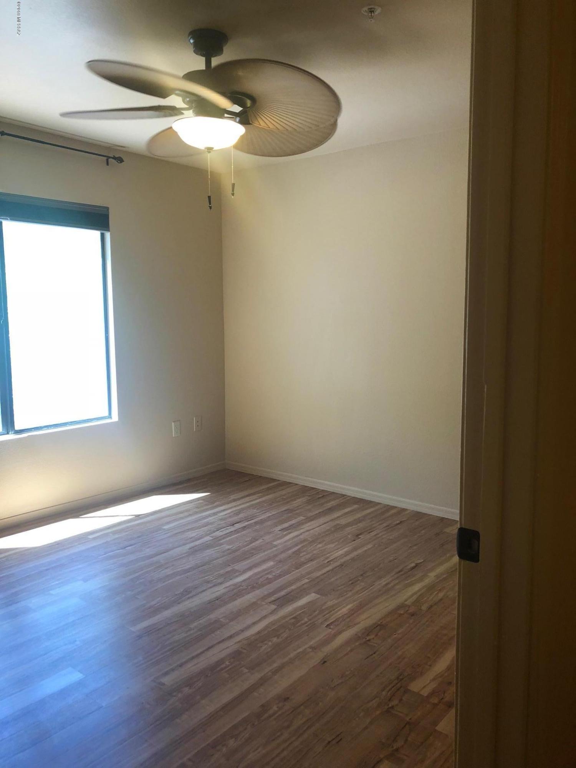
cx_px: 288
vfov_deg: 63.4
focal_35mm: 28
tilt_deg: -3.5
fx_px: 621
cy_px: 384
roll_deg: +2.0
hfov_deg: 49.7
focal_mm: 3.99
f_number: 1.8
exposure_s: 1/30
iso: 25
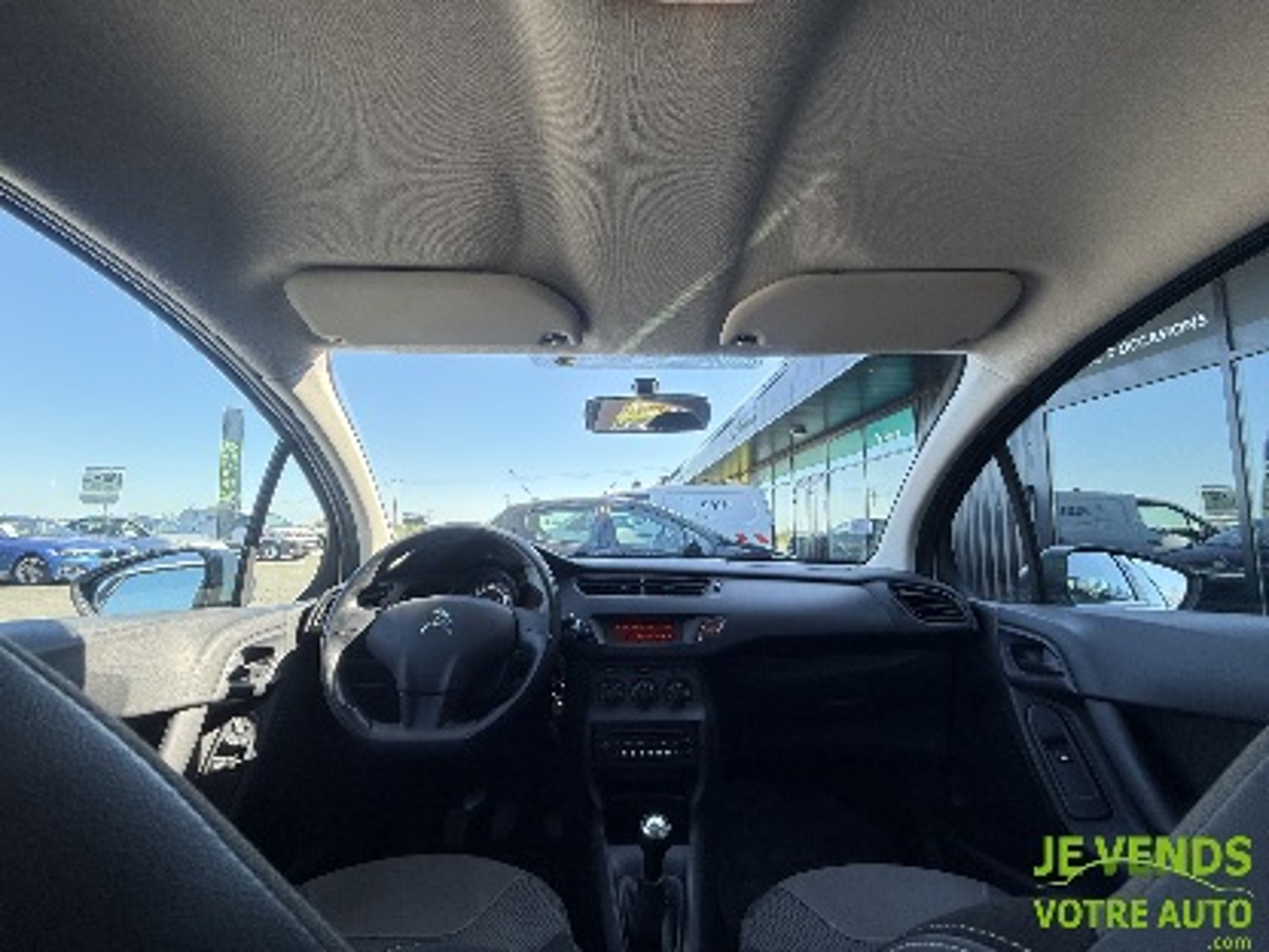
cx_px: 634
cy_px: 476
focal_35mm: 14
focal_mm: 2.22
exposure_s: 1/217
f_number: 2.2
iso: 64
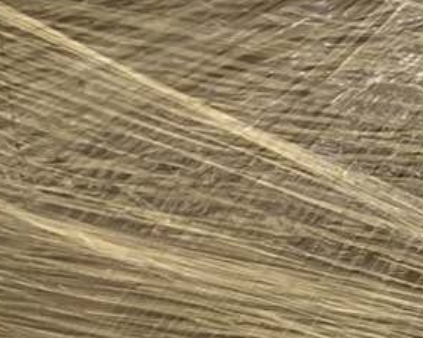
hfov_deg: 7.7
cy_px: 644
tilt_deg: -15.4
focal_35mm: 225
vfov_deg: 6.7
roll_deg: +2.4
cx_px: 1153
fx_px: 2816
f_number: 1.8
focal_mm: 4.25
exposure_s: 1/121
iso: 64
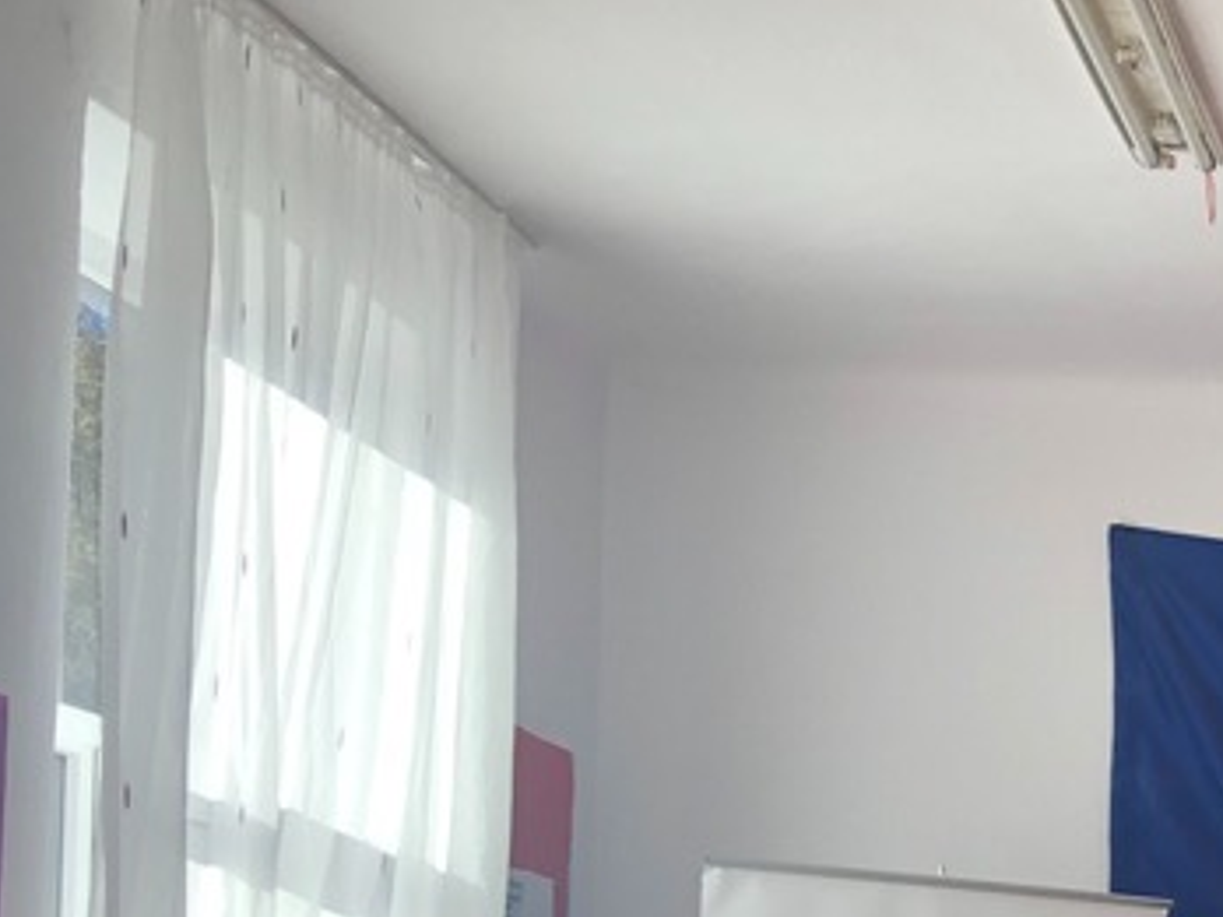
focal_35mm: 103
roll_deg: -0.3
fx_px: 3639
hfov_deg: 16.9
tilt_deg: +3.7
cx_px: 1947
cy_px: 1173
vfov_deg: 13.8
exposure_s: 1/208
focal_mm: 3.99
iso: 20
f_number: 1.8
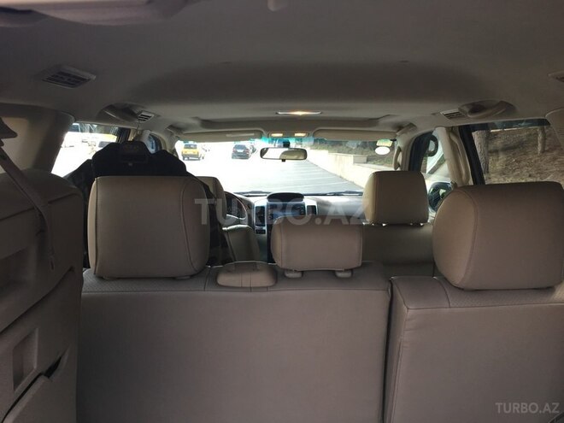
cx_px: 282
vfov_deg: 48.2
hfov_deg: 61.7
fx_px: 472
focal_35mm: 29
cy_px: 212
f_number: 2.2
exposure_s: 1/100
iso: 40
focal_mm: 4.15
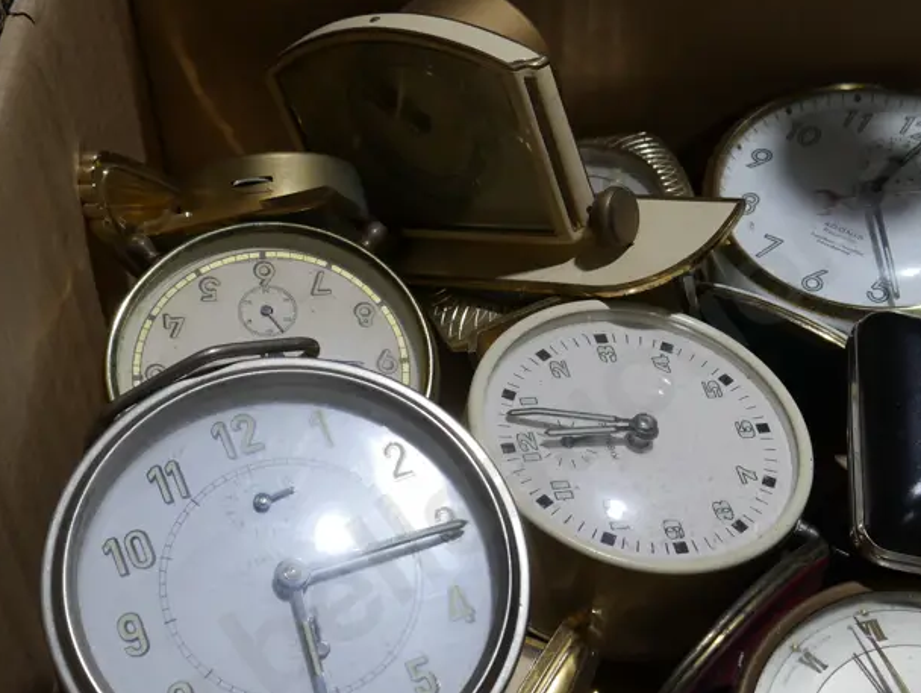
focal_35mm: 64
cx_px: 586
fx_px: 1704
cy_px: 422
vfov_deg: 22.9
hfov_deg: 30.1
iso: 200
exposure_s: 1/100
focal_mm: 19
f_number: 5.6
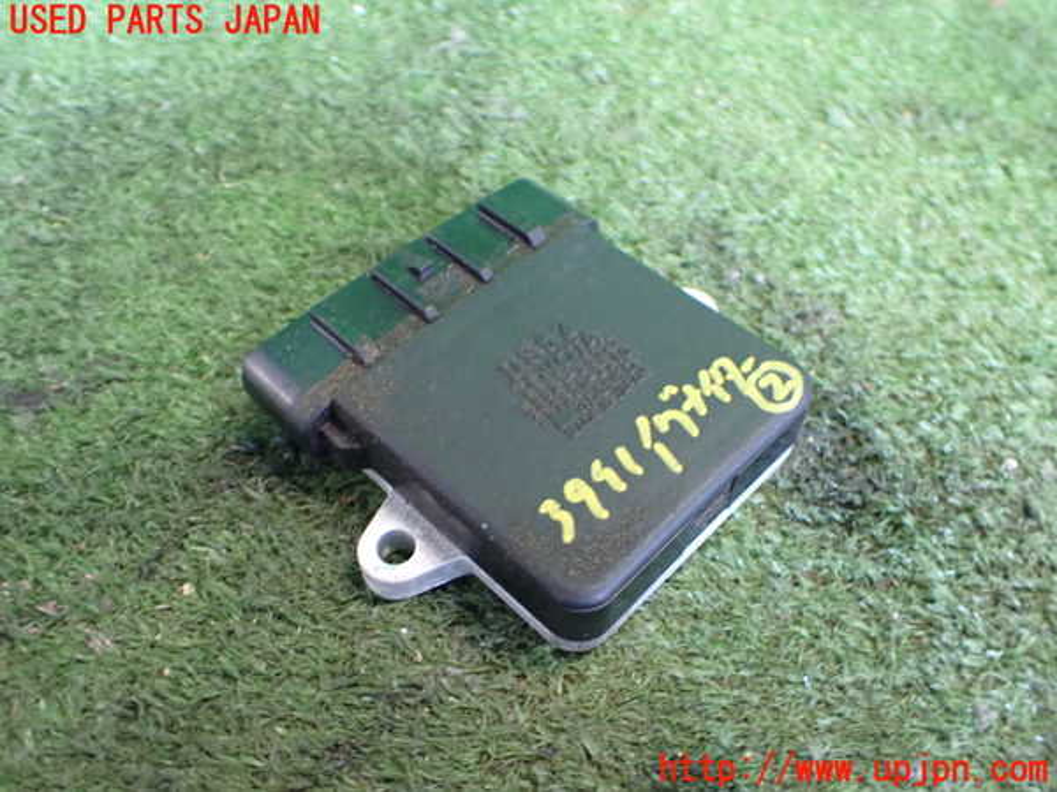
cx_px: 528
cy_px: 396
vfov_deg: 46.8
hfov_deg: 60.0
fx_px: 916
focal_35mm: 30
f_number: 2.3
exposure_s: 1/40
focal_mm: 5.4
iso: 800
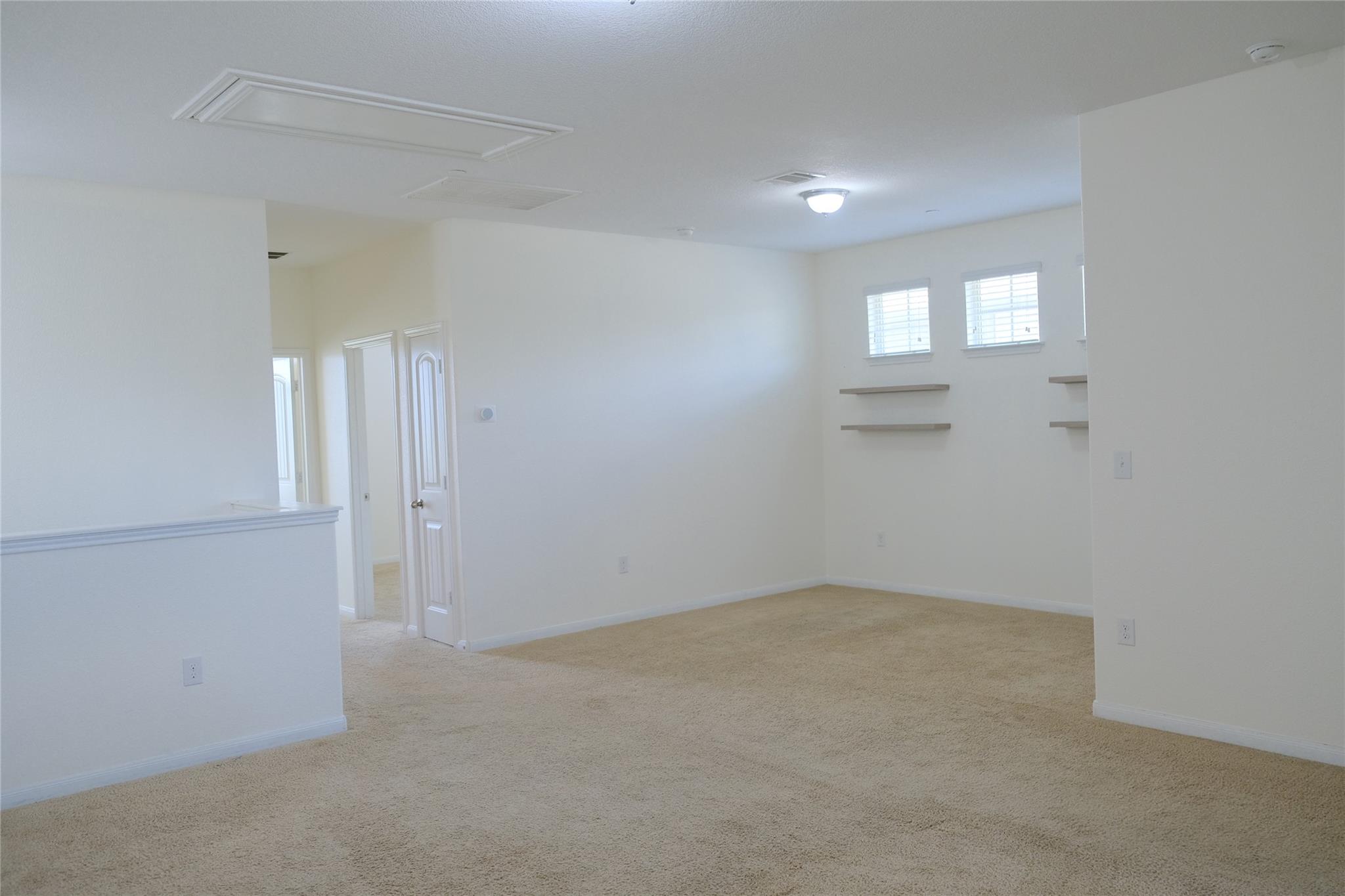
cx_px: 672
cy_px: 448
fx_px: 1009
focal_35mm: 27
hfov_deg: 67.4
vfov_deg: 47.9
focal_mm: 18
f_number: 2.8
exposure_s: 1/60
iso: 800
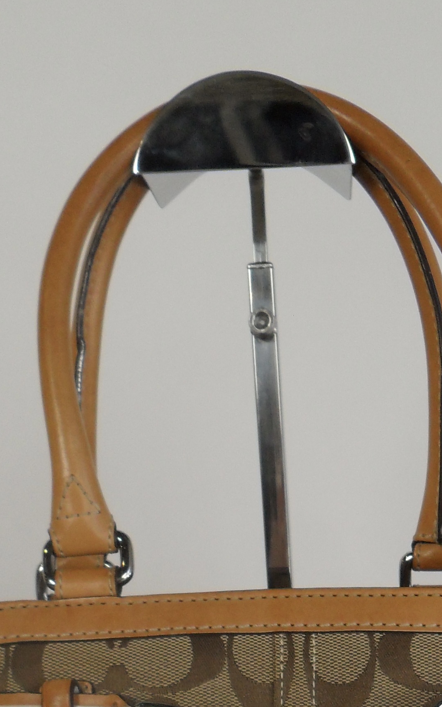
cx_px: 312
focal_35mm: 72
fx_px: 1388
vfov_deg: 27.2
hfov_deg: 18.0
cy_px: 689
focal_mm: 5.7
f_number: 3.7
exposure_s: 1/90
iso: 100
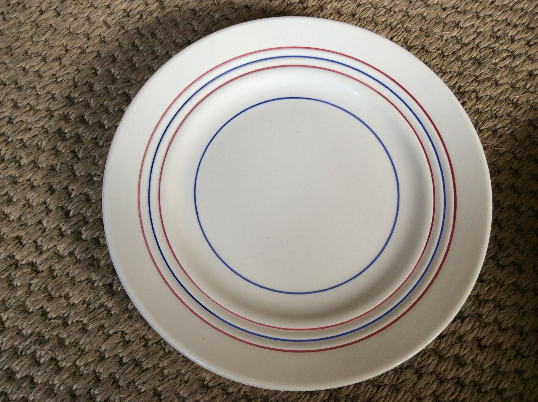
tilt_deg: -74.3
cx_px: 269
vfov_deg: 44.1
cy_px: 201
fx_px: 497
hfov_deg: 56.9
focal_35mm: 32
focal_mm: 3.3
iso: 40
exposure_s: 1/25
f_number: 2.4
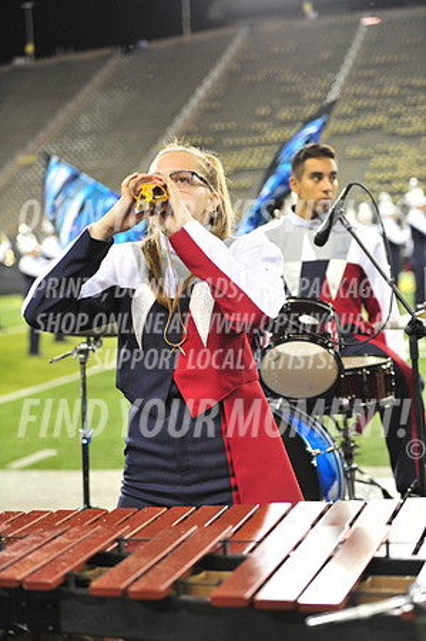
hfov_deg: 19.4
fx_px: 1245
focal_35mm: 70
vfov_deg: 28.9
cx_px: 213
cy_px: 320
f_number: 2.8
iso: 2000
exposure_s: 1/400
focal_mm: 70
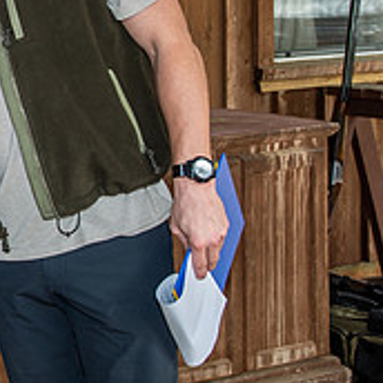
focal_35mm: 80
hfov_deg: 18.3
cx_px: -249
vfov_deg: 21.3
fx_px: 1001
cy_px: 65
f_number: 5.6
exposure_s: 1/60
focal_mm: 28
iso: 400
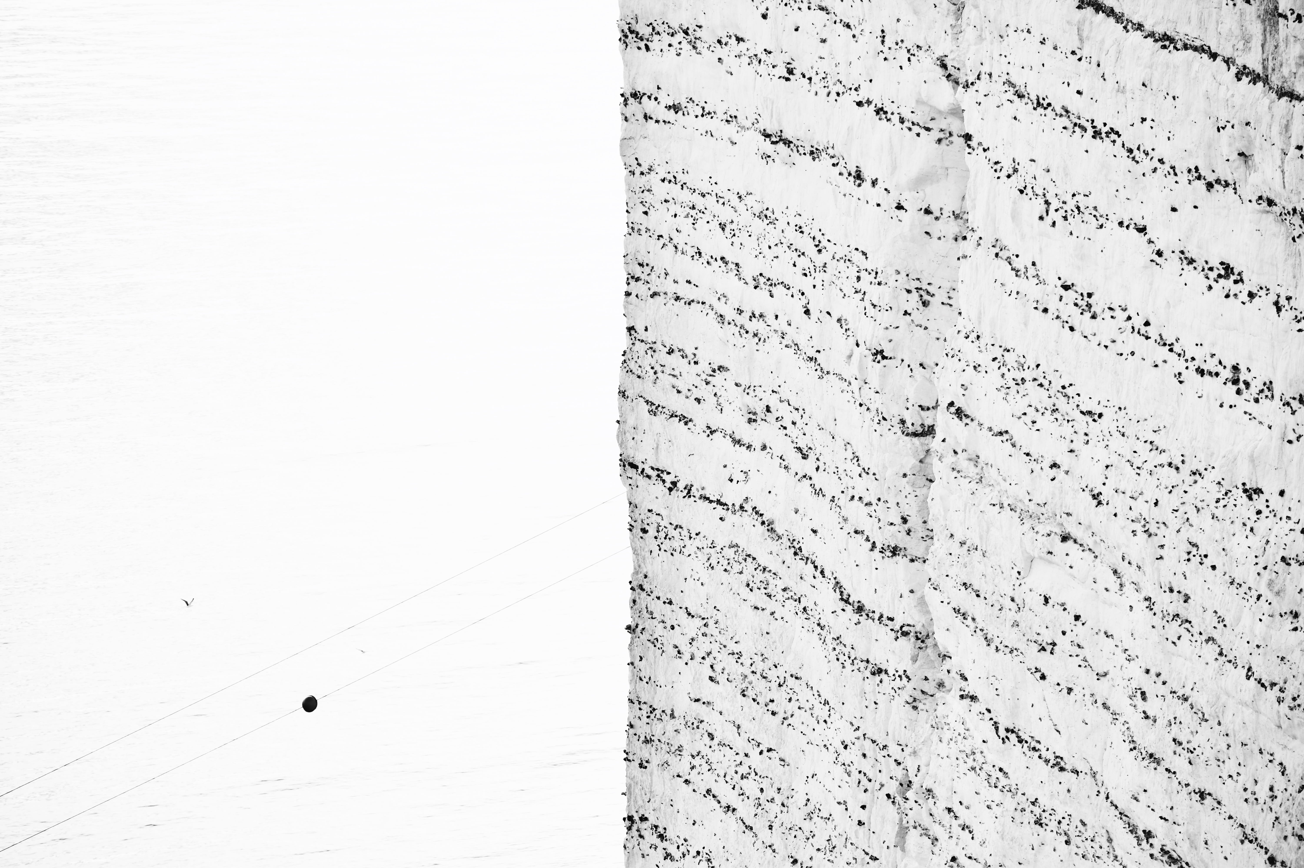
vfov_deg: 7.6
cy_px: 434
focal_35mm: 180
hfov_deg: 11.4
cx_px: 652
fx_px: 6516
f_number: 4.8
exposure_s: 1/500
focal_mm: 120
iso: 250
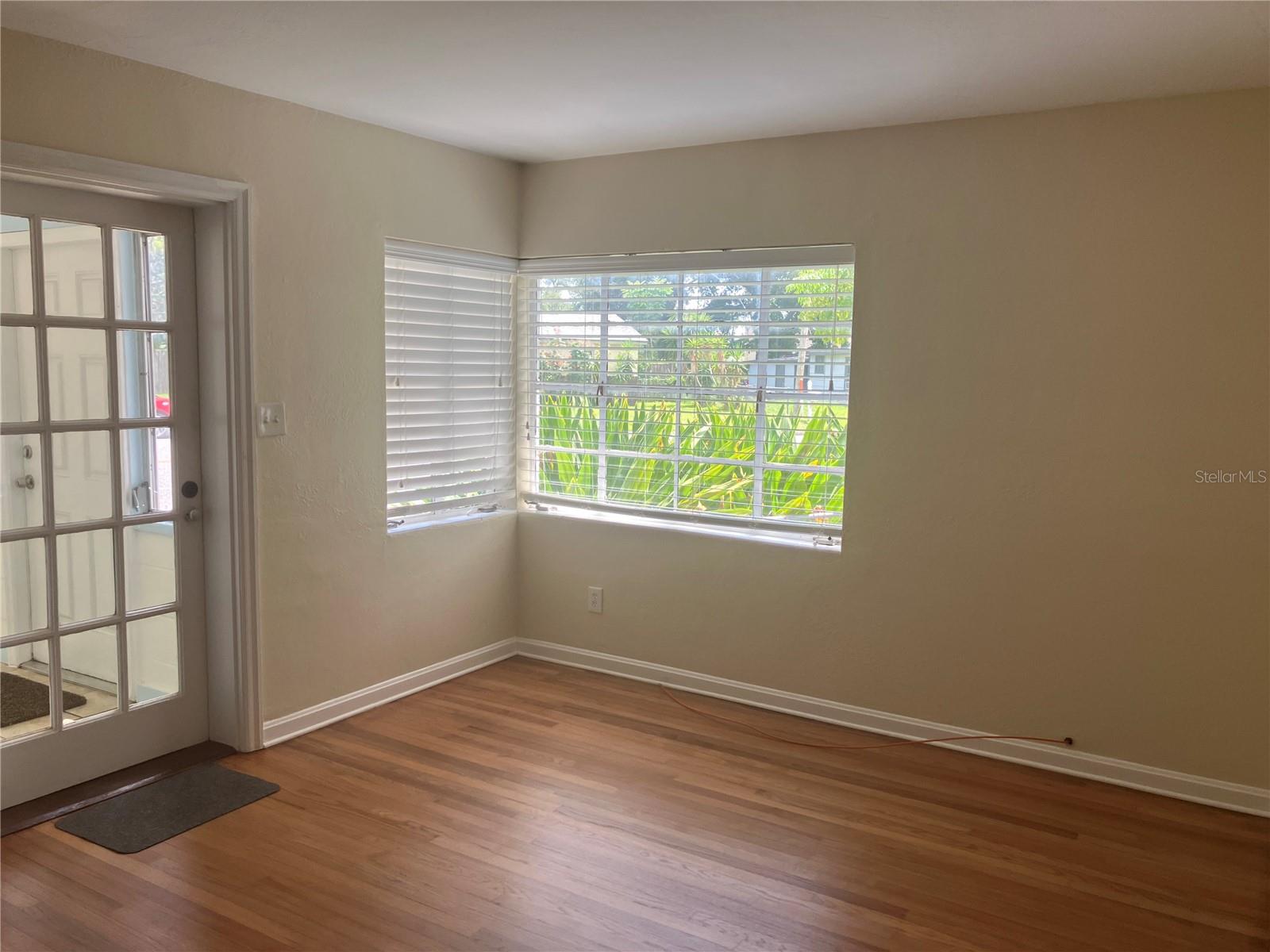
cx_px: 635
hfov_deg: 63.4
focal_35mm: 28
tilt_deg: -5.2
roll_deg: -1.1
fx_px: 1027
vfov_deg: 49.7
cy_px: 476
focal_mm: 3.99
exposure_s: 1/121
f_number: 1.8
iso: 25
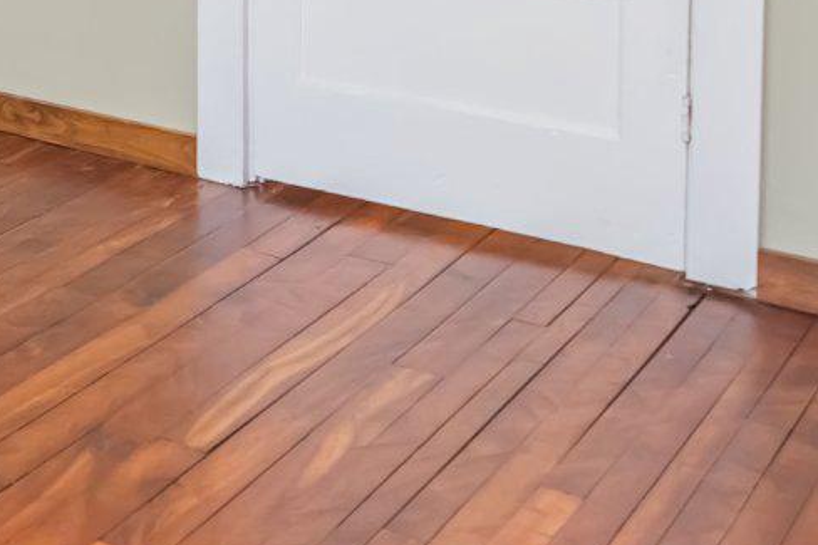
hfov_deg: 27.2
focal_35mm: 63
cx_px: -225
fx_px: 1431
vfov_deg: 20.5
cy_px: -58
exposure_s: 1/40
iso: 500
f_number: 3.5
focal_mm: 10
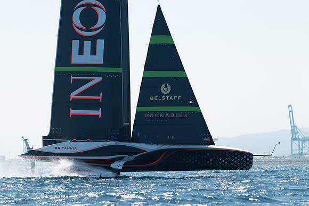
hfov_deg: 10.1
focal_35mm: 204
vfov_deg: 6.7
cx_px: 154
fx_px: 1752
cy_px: 103
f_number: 3.5
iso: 100
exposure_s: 1/1600
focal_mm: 197
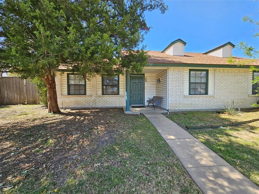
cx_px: 130
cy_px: 97
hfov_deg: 106.2
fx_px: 97
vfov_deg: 89.9
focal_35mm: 13
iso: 50
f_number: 2.2
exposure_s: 1/499
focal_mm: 2.2
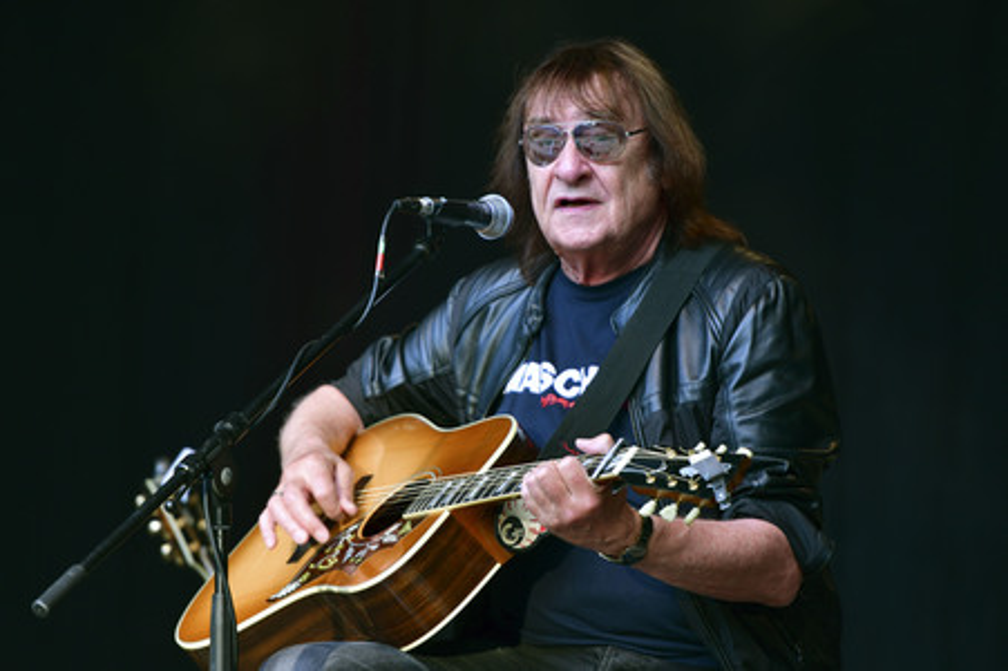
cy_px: 336
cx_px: 504
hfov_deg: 6.9
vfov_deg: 4.6
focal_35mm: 300
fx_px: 8394
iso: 250
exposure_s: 1/400
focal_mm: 200
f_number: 2.8
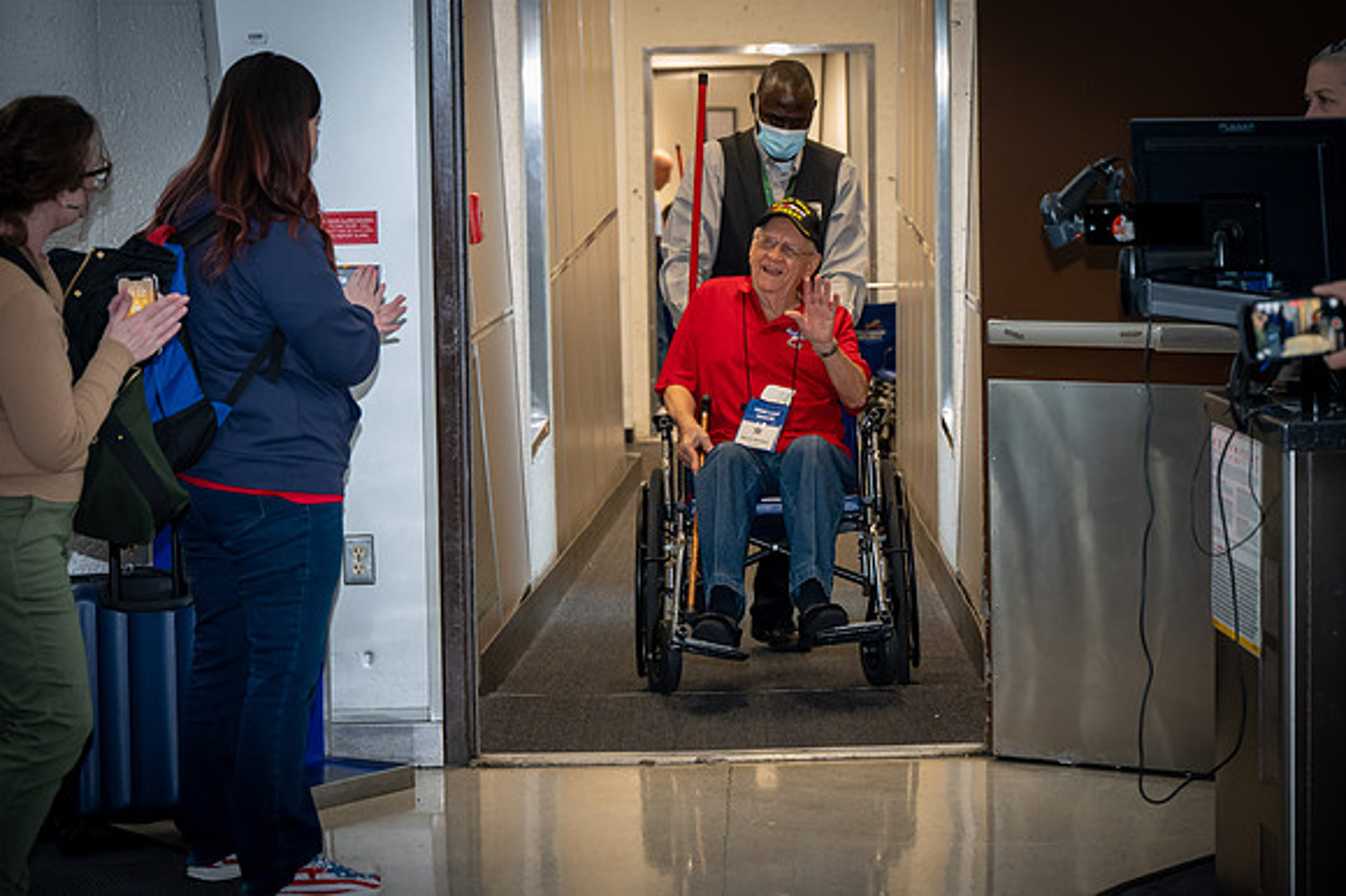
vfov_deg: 11.9
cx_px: 673
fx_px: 4297
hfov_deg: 17.8
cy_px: 448
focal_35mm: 115
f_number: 6.3
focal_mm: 115
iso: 5600
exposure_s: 1/100
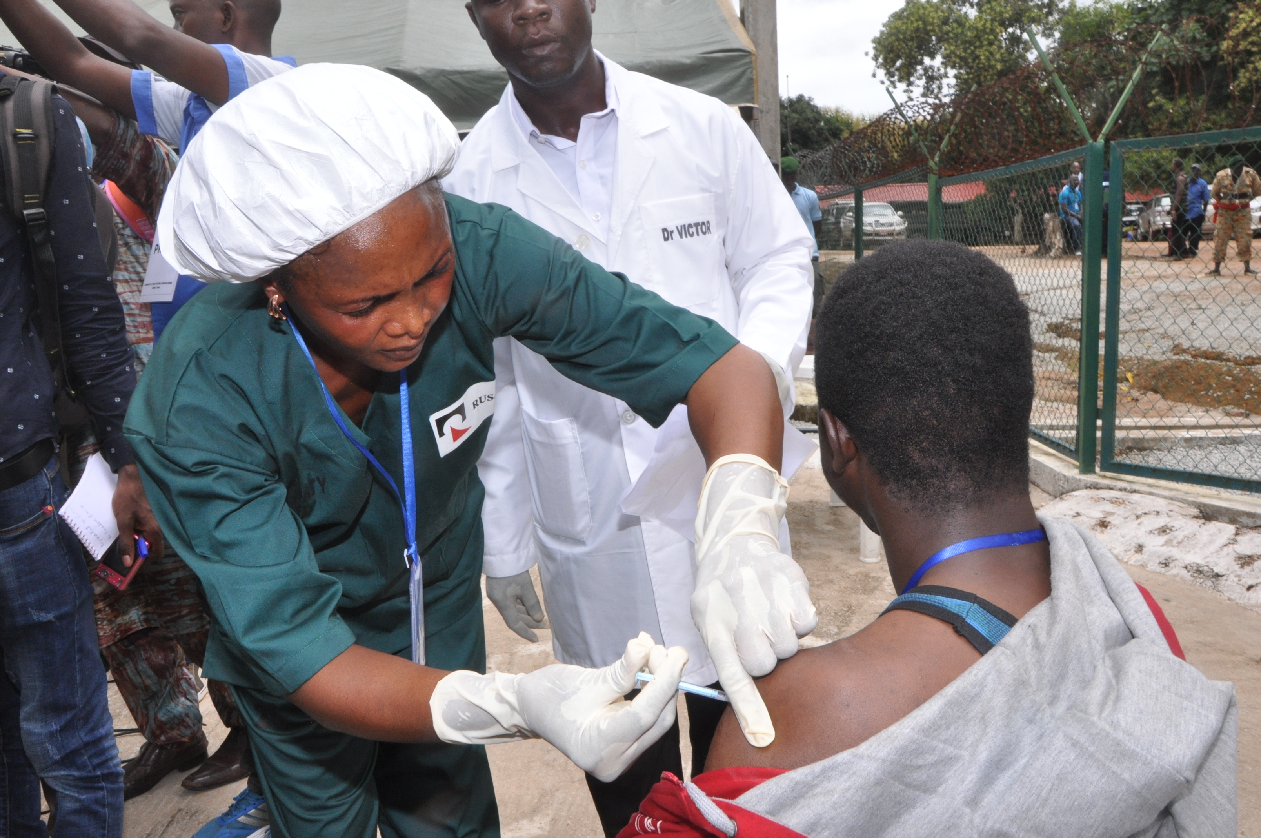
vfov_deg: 41.6
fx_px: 1102
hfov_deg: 59.6
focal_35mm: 32
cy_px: 419
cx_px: 630
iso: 800
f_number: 16
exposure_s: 1/200
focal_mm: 21
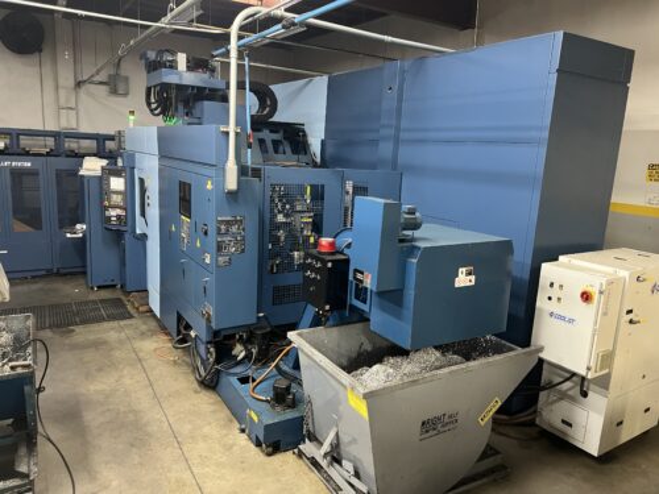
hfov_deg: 67.3
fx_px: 495
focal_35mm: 26
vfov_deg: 53.1
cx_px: 330
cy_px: 247
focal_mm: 5.7
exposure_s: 1/40
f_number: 1.5
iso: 400
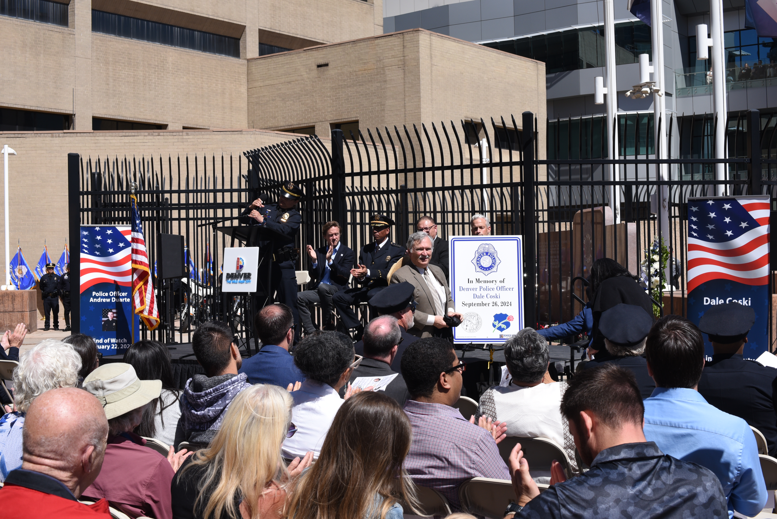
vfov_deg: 27.0
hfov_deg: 39.6
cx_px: 388
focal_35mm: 50
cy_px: 260
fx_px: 1080
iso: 500
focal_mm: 50
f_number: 13
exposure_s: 1/800
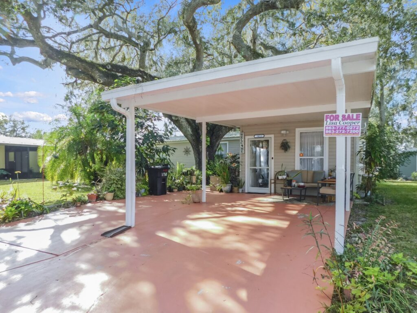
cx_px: 208
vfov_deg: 58.9
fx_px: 277
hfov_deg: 73.9
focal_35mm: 23
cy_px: 156
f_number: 3
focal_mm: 4
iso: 125
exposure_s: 1/320
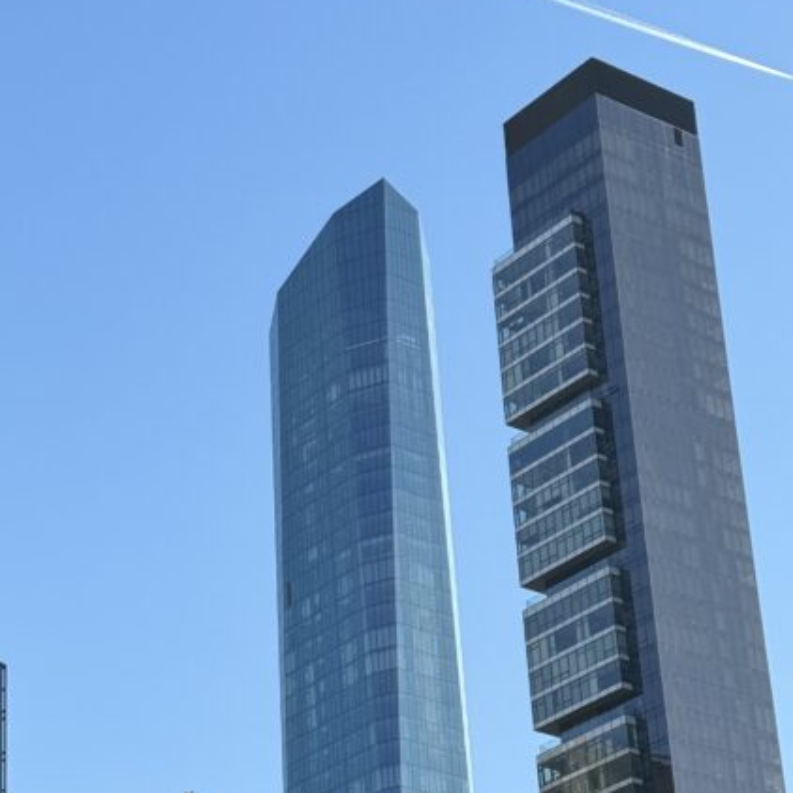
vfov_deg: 16.8
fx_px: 2670
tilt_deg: +25.5
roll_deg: +1.2
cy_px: 579
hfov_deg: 16.8
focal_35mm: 103
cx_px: 195
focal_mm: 6.86
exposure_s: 1/2959
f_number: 1.78
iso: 64
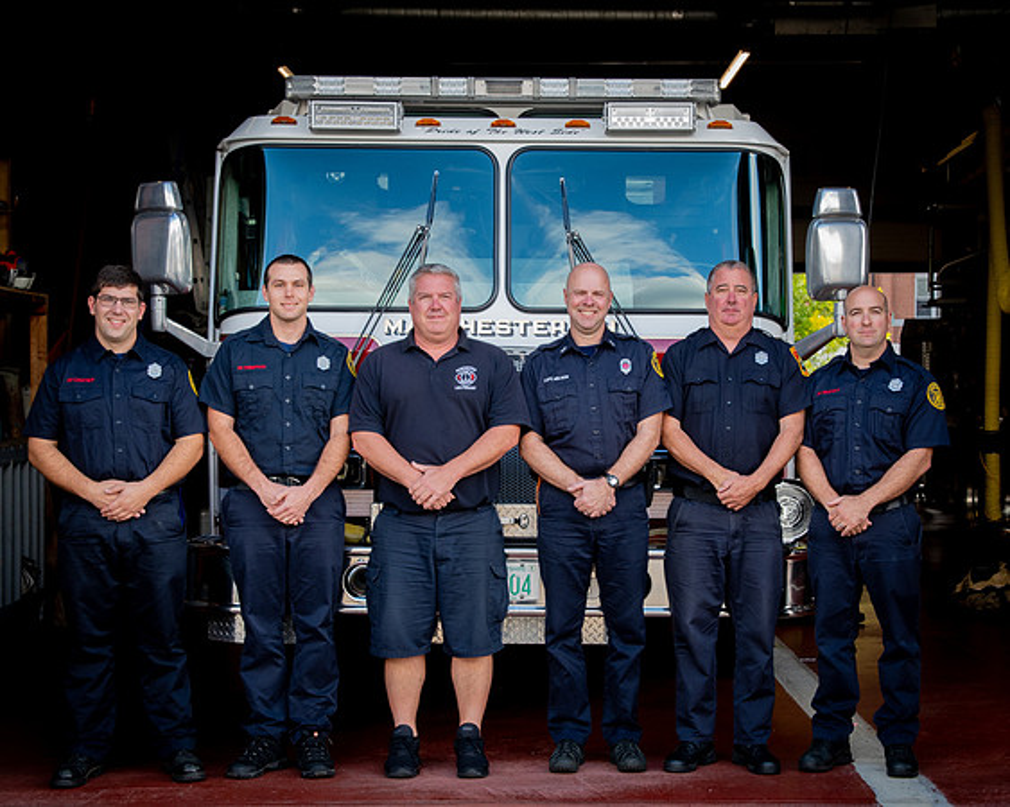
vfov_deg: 23.4
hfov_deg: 29.0
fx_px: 1947
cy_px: 406
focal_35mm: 65
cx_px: 580
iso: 250
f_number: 6.3
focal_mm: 31
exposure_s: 1/50
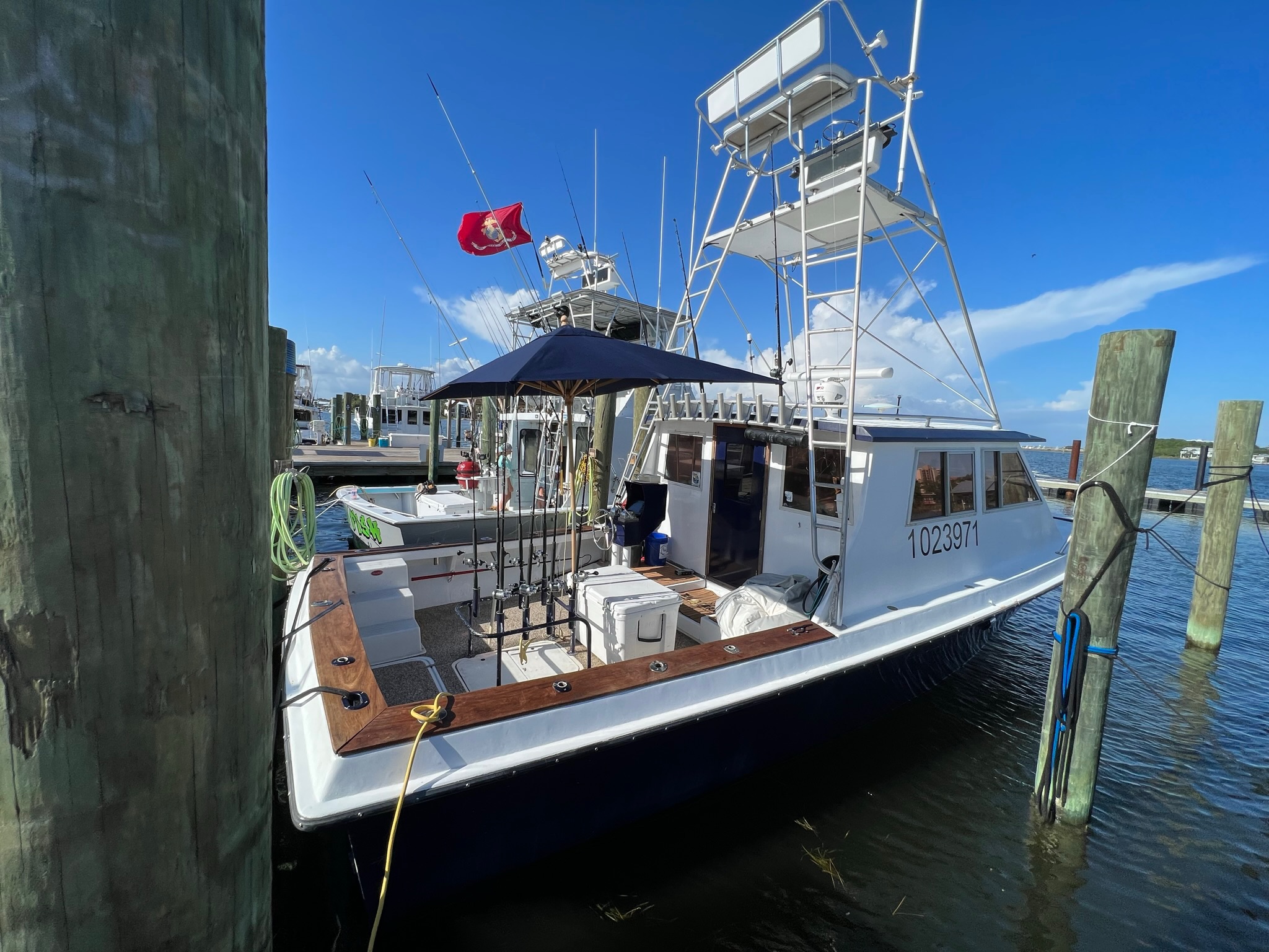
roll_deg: -3.4
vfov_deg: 89.9
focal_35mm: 13
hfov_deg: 106.2
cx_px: 634
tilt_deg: -7.7
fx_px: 477
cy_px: 476
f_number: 1.8
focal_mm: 1.57
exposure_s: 1/2222
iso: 32
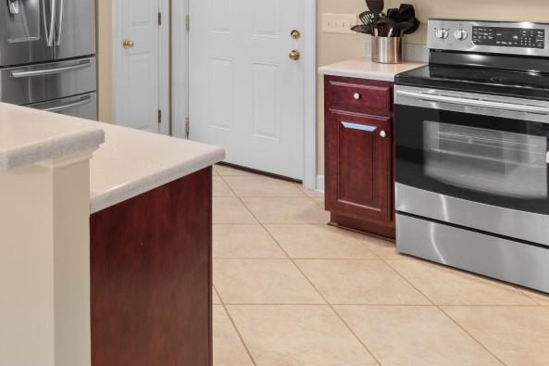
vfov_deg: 29.4
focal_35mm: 41
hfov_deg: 42.8
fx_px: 625
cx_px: 39
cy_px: -36
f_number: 4.5
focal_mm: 10
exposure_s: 1/2
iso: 100
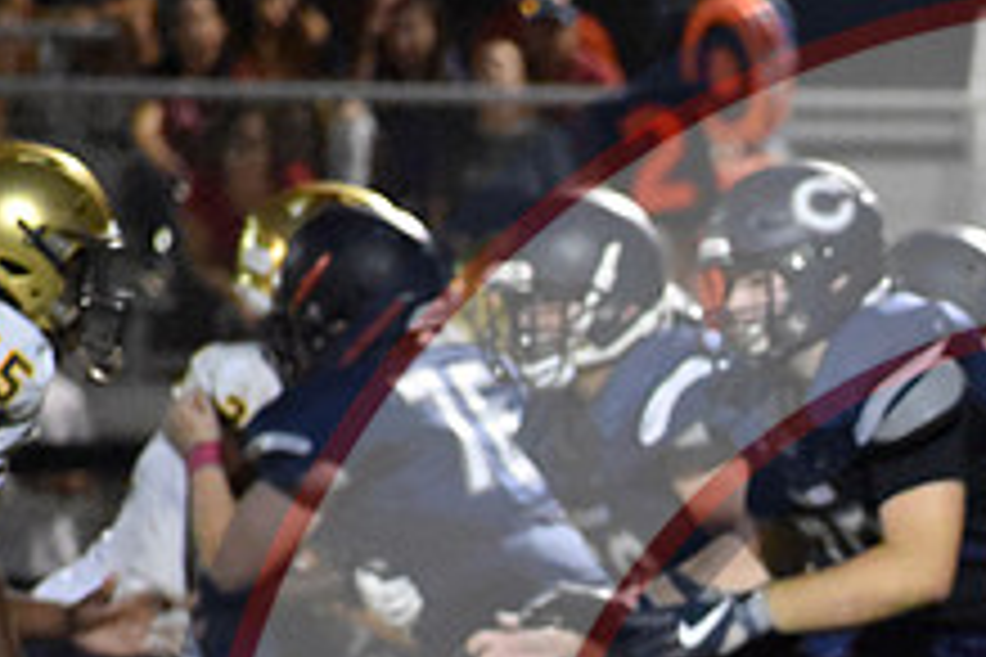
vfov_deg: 1.9
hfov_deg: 2.8
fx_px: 20083
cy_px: 790
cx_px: 1139
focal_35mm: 733
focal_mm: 185
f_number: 5.3
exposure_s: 1/320
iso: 12800
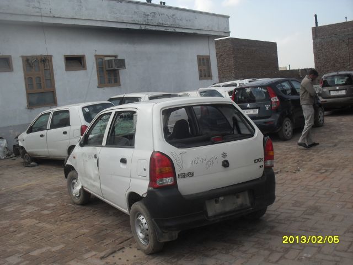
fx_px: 388
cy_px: 132
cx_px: 176
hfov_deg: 49.0
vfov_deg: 37.7
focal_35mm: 38
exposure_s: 1/125
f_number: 8.3
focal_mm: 6.3
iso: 80
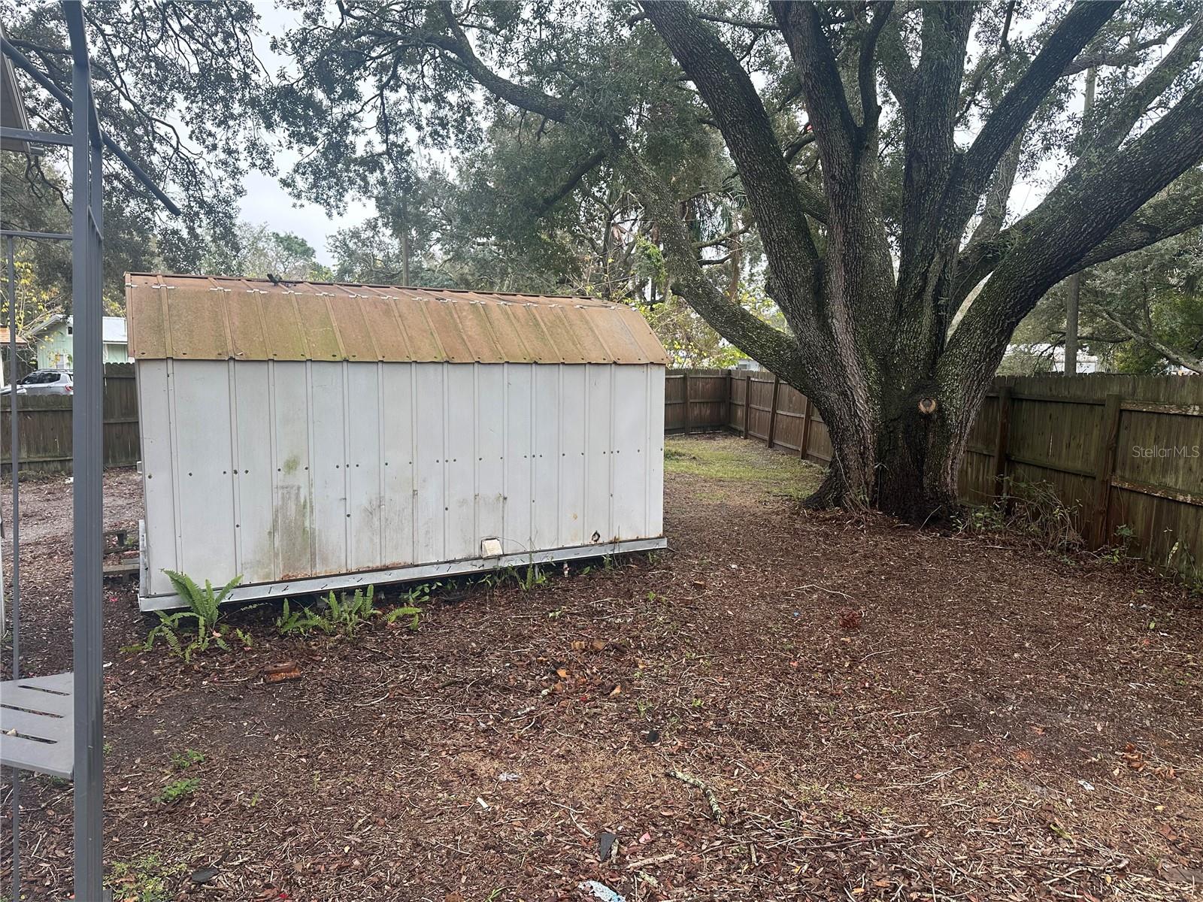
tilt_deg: -5.4
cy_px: 451
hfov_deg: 71.6
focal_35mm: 24
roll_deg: -0.8
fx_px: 834
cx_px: 602
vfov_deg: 56.8
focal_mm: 6.86
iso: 80
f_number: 1.78
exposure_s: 1/404
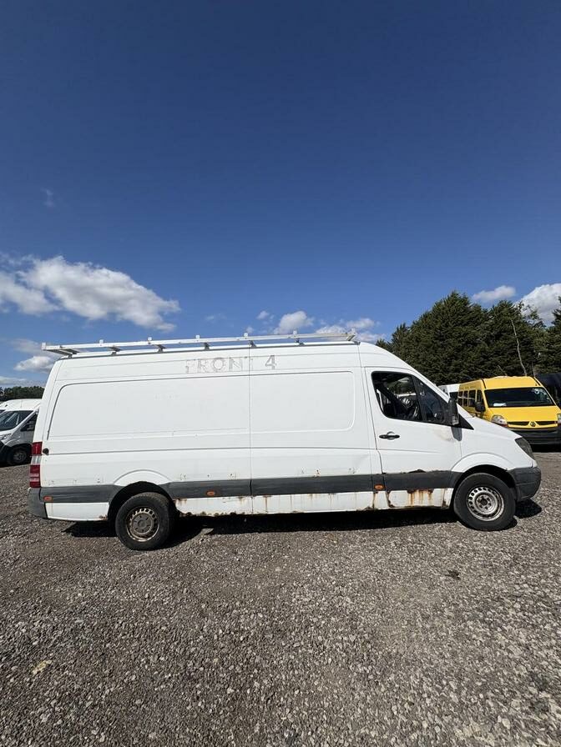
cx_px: 280
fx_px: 303
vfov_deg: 102.1
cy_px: 374
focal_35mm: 14
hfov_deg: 85.7
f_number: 2.2
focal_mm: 2.22
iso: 40
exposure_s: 1/6135
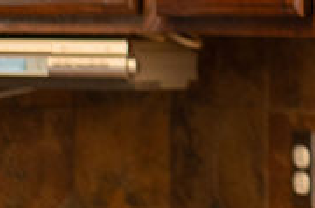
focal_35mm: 285
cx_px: 681
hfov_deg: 6.9
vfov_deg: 4.7
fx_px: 2487
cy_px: -188
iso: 1250
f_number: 2.8
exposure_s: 1/125
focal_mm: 50
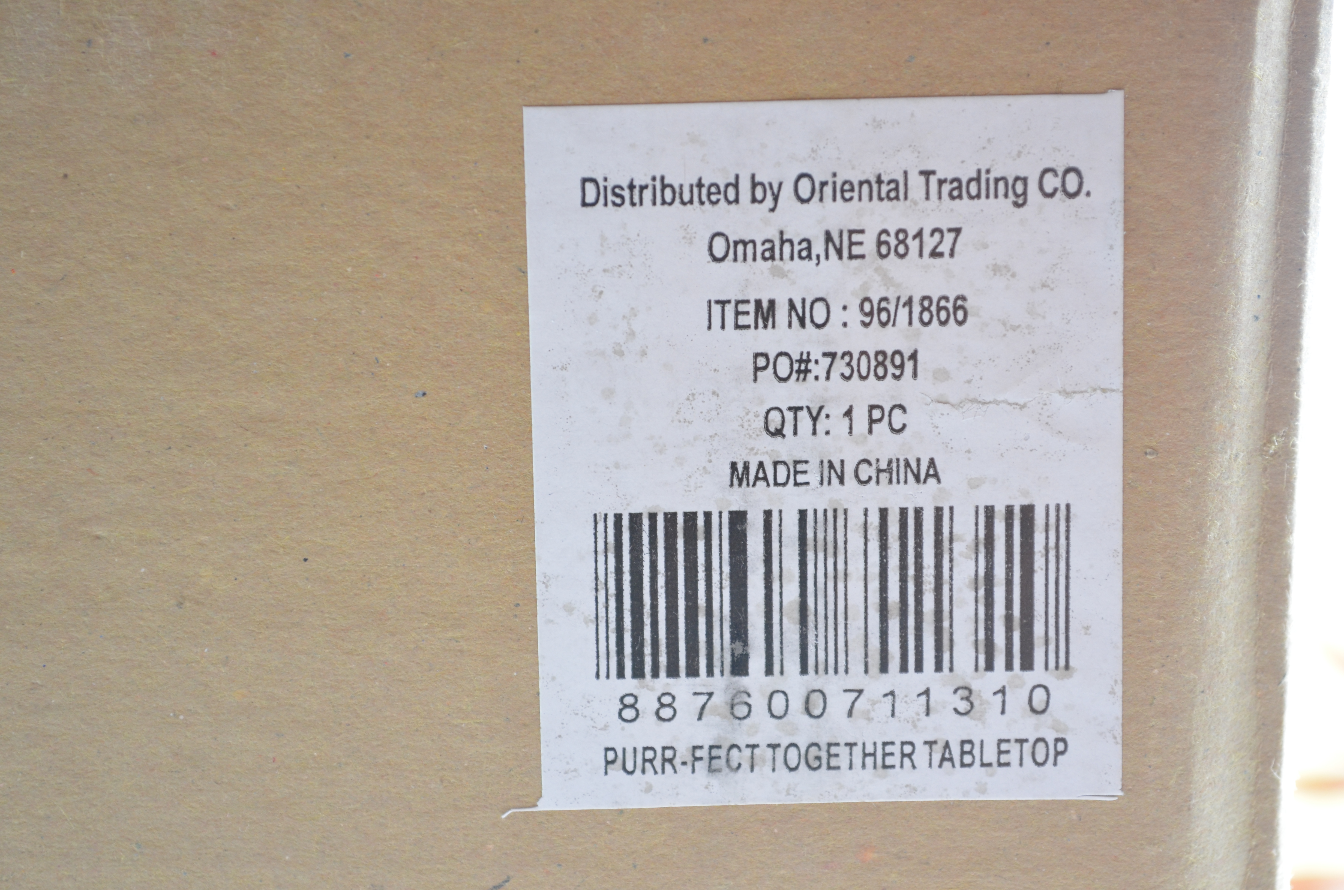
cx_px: 672
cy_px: 445
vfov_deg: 16.5
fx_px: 3074
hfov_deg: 24.7
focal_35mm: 82
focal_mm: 55
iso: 640
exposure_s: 1/13
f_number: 6.3
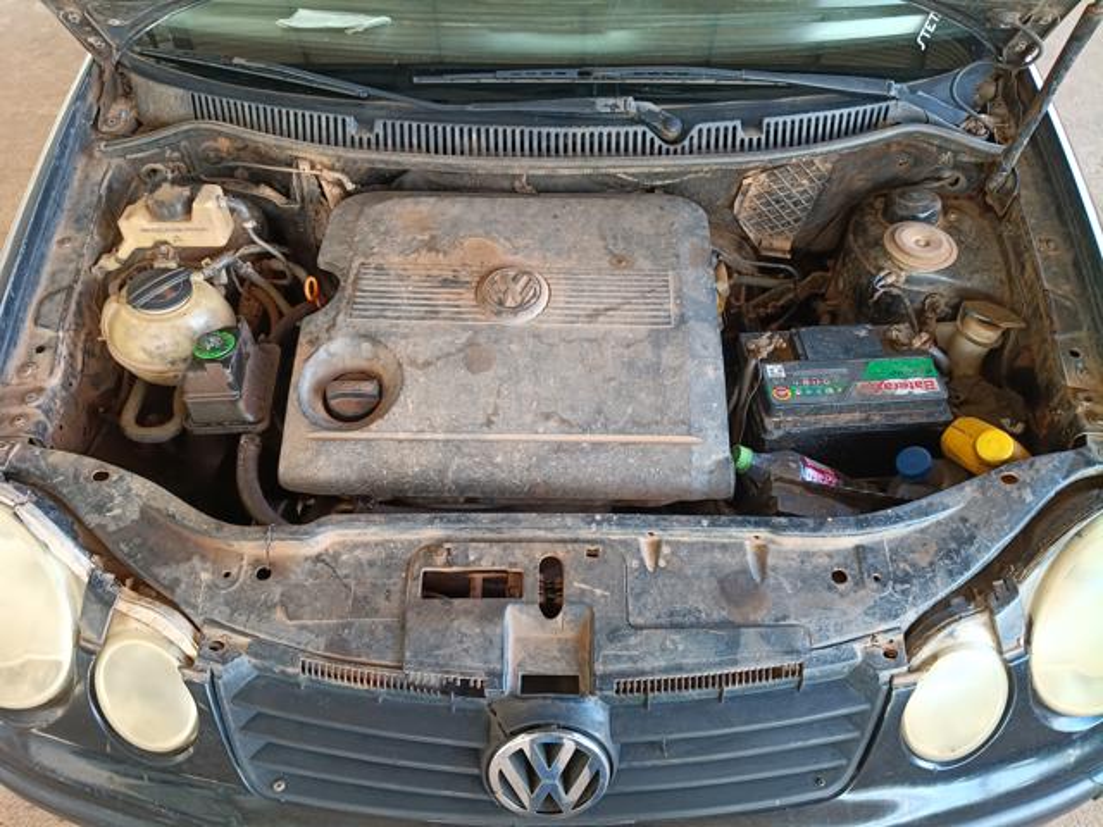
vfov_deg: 53.1
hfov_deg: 67.3
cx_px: 552
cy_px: 414
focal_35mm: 26
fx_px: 828
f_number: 1.8
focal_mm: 4.81
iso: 532
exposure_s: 1/120
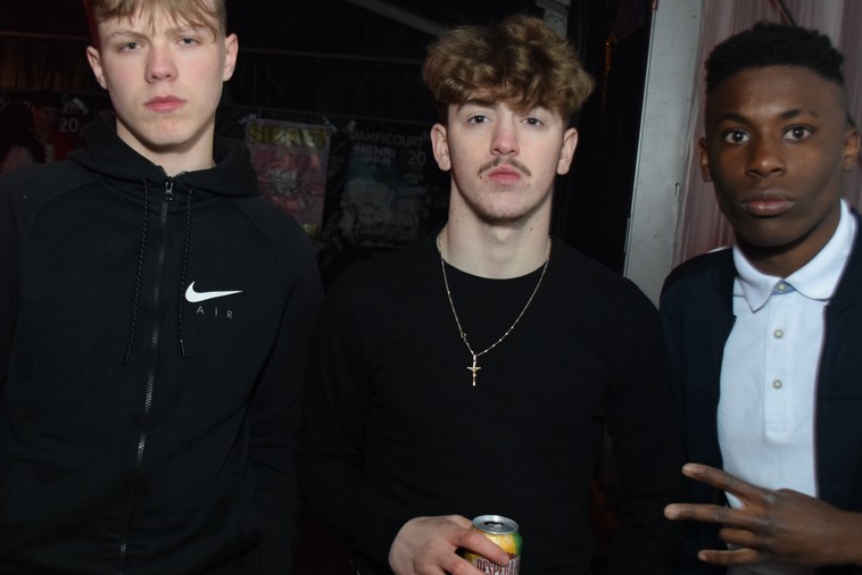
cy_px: 298
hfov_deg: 41.1
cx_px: 399
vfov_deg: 28.1
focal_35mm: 48
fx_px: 1150
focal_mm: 24
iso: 1600
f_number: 4
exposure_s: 1/30
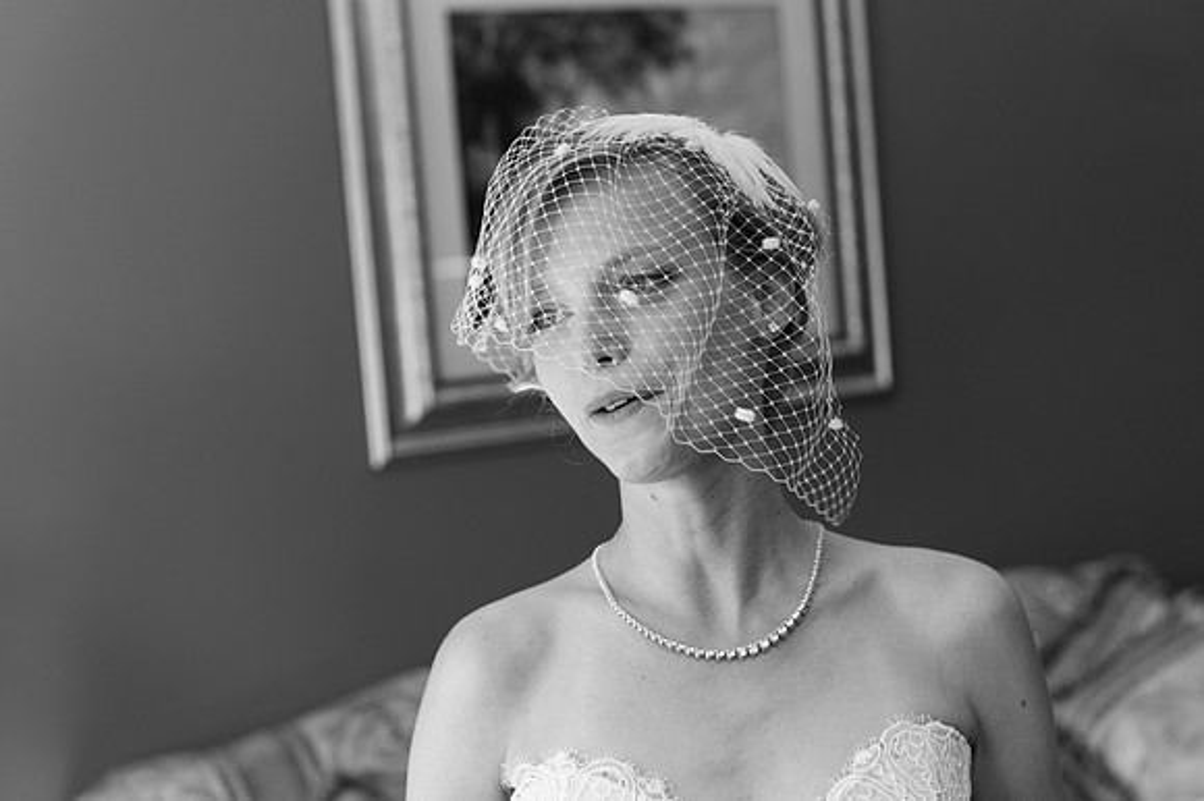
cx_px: 602
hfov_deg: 28.9
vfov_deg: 19.4
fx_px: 2340
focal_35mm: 70
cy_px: 400
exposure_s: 1/60
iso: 400
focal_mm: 70
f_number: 4.5
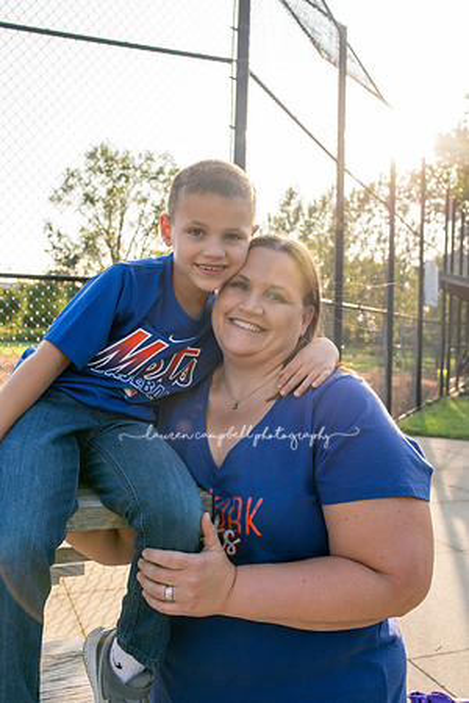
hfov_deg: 37.9
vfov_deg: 54.4
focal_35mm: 35
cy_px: 352
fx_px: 684
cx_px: 234
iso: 400
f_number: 7.1
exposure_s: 1/250
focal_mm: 35
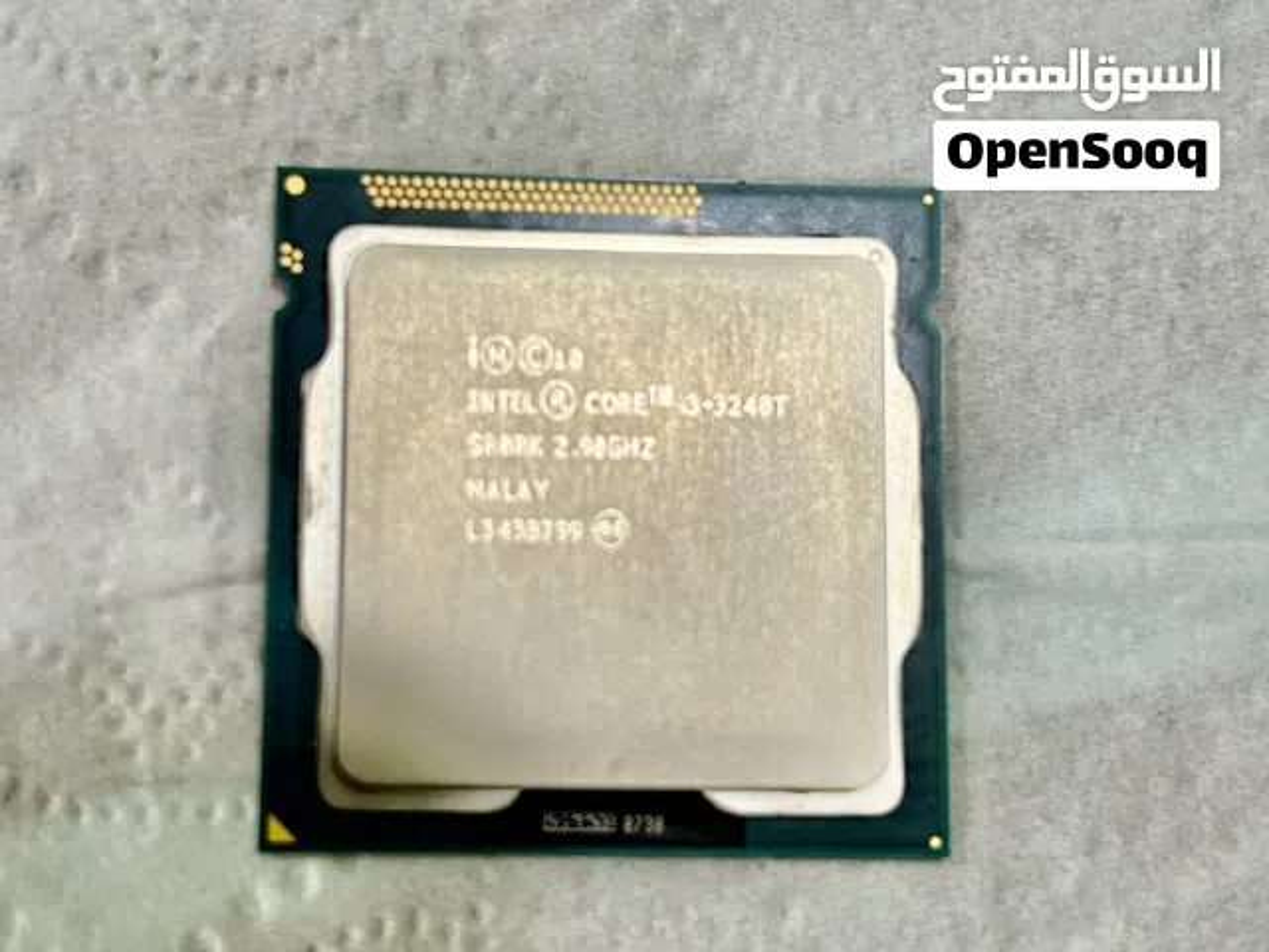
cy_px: 476
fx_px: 953
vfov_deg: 53.1
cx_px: 634
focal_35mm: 26
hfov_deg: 67.3
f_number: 1.5
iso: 100
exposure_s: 1/100
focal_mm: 5.7
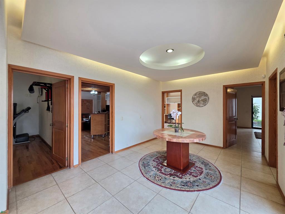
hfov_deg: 106.2
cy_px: 107
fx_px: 107
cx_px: 142
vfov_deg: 89.9
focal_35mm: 13
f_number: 1.9
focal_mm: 2.2
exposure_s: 1/120
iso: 320
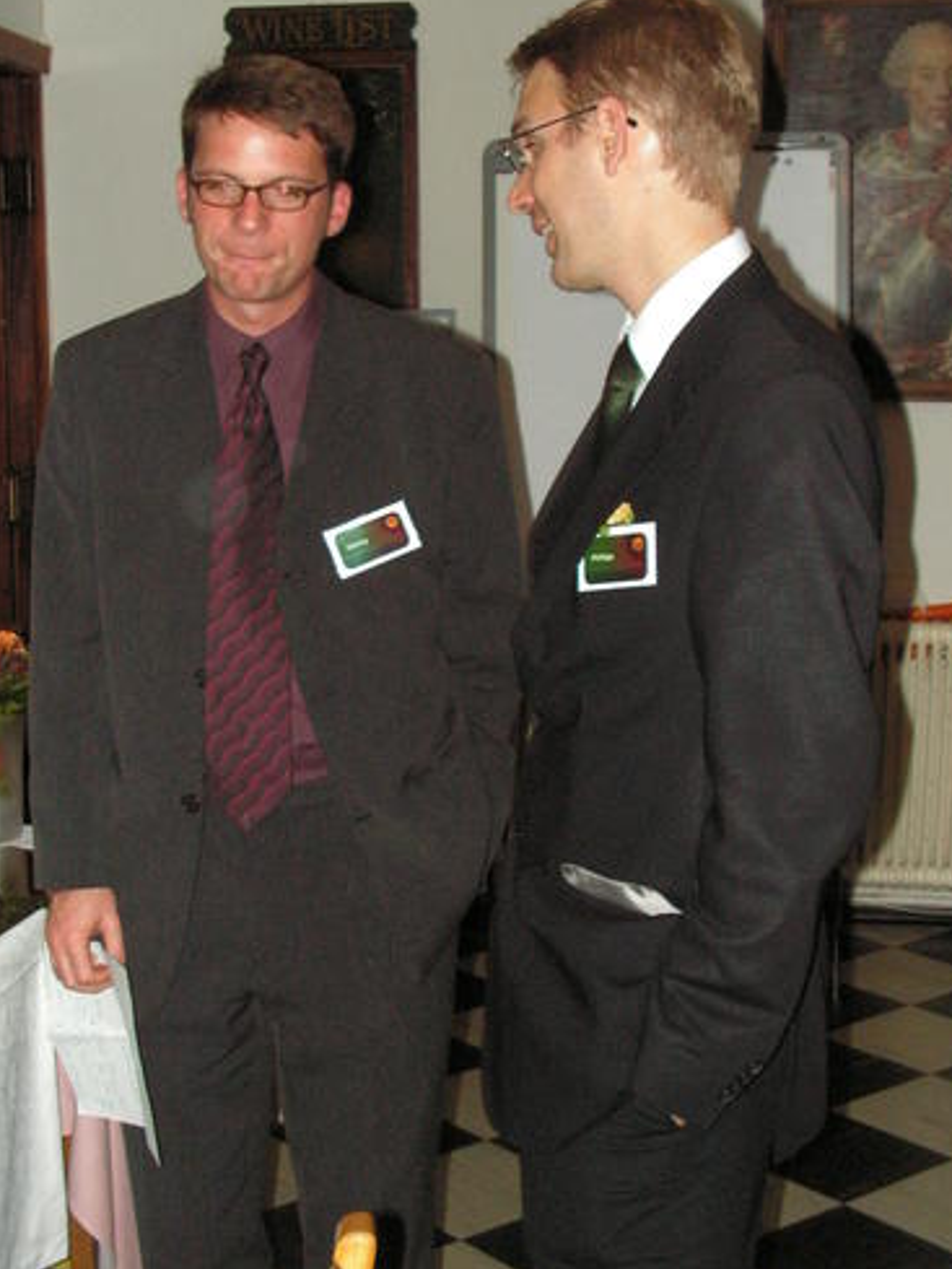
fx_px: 1979
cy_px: 579
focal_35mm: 54
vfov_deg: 35.5
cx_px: 433
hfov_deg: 27.0
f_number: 3.2
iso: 160
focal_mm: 7.4
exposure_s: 1/40
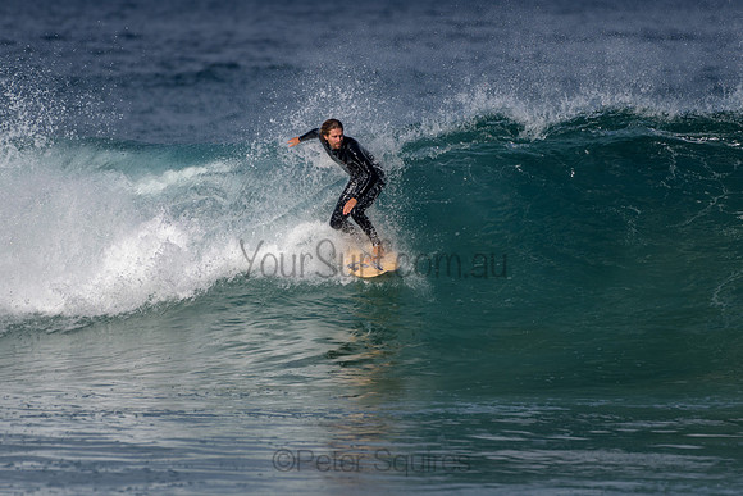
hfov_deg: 3.4
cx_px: 372
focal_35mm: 612
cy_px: 248
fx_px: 12639
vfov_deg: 2.2
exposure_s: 1/2000
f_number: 5.6
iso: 110
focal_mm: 500
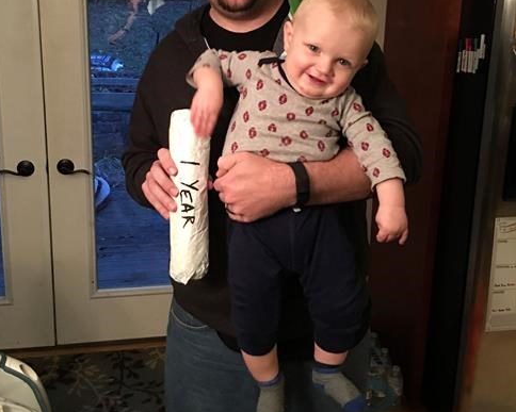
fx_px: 580
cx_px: 257
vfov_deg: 38.7
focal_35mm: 38
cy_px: 138
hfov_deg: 47.9
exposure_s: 1/4
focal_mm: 4.15
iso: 80
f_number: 2.2
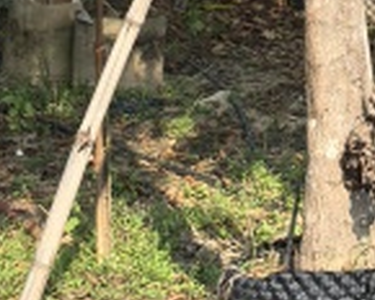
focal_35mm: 208
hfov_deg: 9.2
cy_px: -663
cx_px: 344
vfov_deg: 6.6
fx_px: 2308
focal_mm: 6.98
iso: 50
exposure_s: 1/1157
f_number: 2
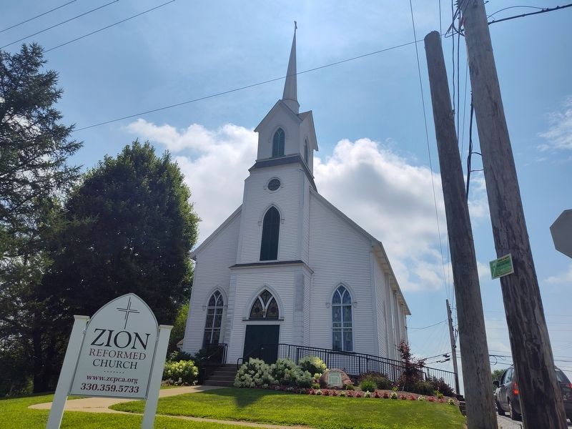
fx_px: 380
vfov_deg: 58.9
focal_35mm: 23
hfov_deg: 73.9
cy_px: 214
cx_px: 286
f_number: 1.8
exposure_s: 1/5066
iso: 100
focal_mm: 5.56
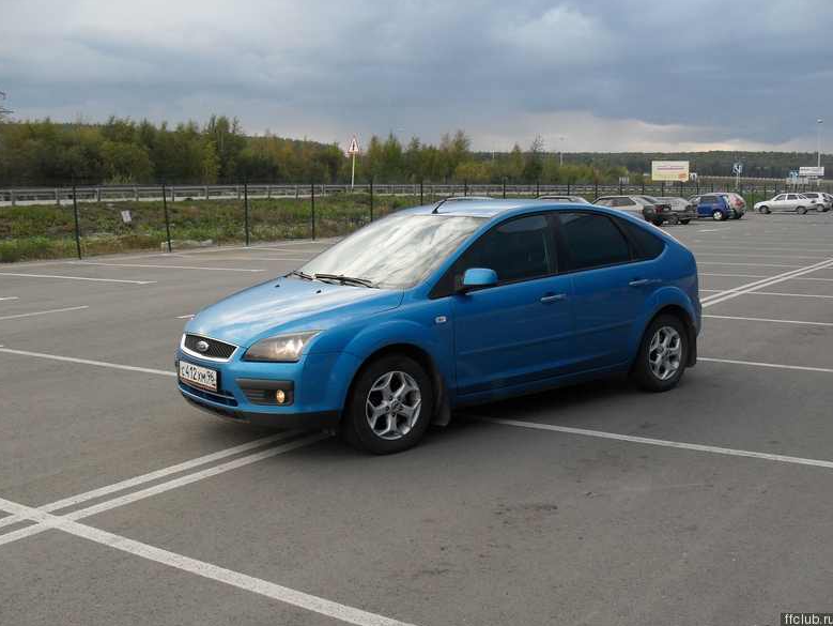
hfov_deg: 47.8
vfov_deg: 36.8
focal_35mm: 39
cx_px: 422
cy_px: 317
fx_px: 939
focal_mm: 6.3
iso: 80
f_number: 2.8
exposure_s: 1/250
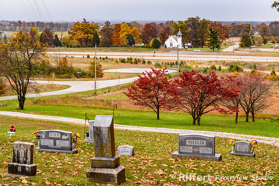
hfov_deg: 26.9
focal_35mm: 75
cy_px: 93
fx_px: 583
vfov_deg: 18.0
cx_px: 139
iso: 800
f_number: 8
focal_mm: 70
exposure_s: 1/60
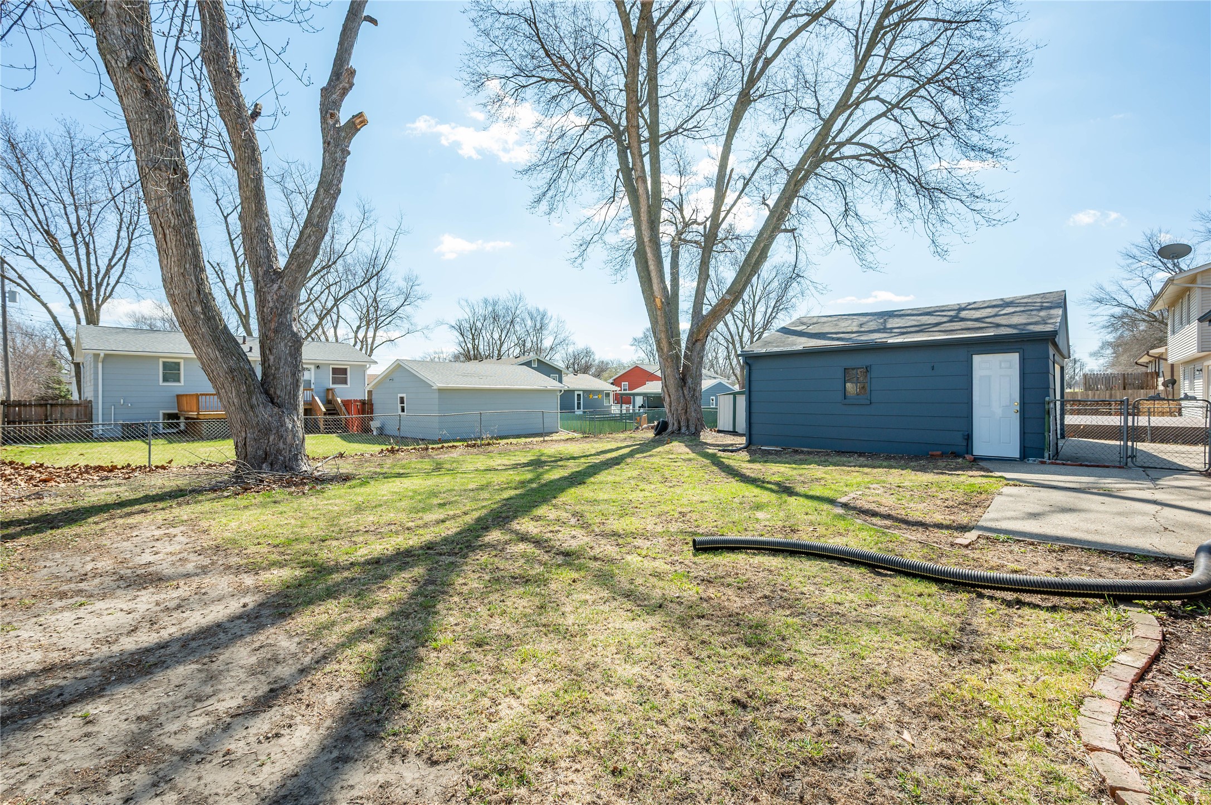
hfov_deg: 98.6
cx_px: 606
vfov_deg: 75.4
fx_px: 521
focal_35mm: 16
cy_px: 402
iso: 250
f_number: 9
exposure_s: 1/320
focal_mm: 15.5
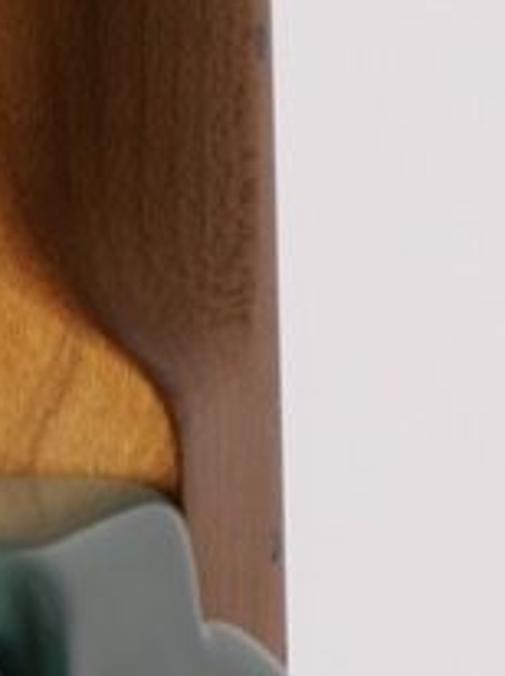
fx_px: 17523
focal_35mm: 899
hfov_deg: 1.7
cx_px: 144
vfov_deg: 2.2
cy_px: -453
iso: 200
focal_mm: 77
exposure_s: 1/200
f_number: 7.1
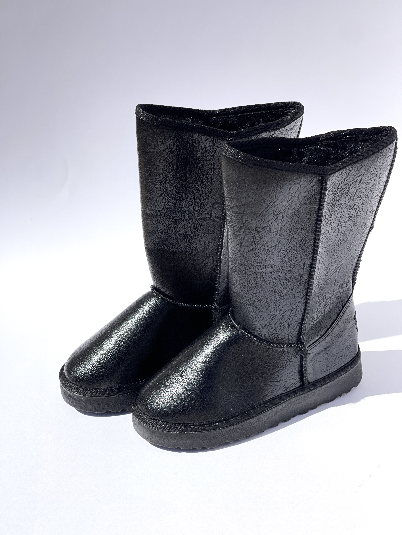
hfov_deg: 22.9
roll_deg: +3.5
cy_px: 268
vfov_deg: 30.3
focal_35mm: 64
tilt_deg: -29.3
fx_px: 991
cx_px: 201
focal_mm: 7.5
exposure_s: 1/2801
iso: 32
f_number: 2.2
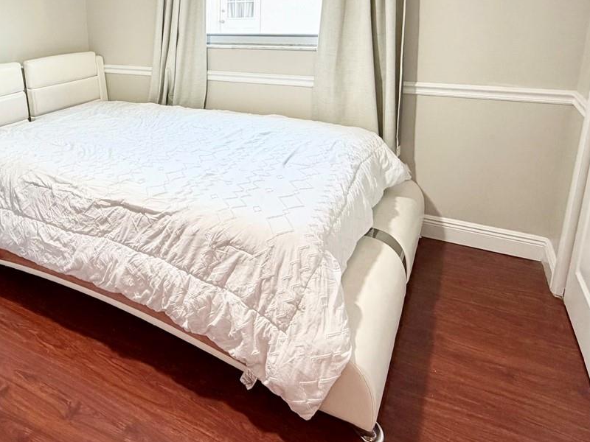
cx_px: 141
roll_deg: +2.3
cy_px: 122
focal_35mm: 28
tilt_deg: -13.5
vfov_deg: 48.2
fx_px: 477
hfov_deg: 59.7
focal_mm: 2.22
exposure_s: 1/120
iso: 200
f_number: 2.2
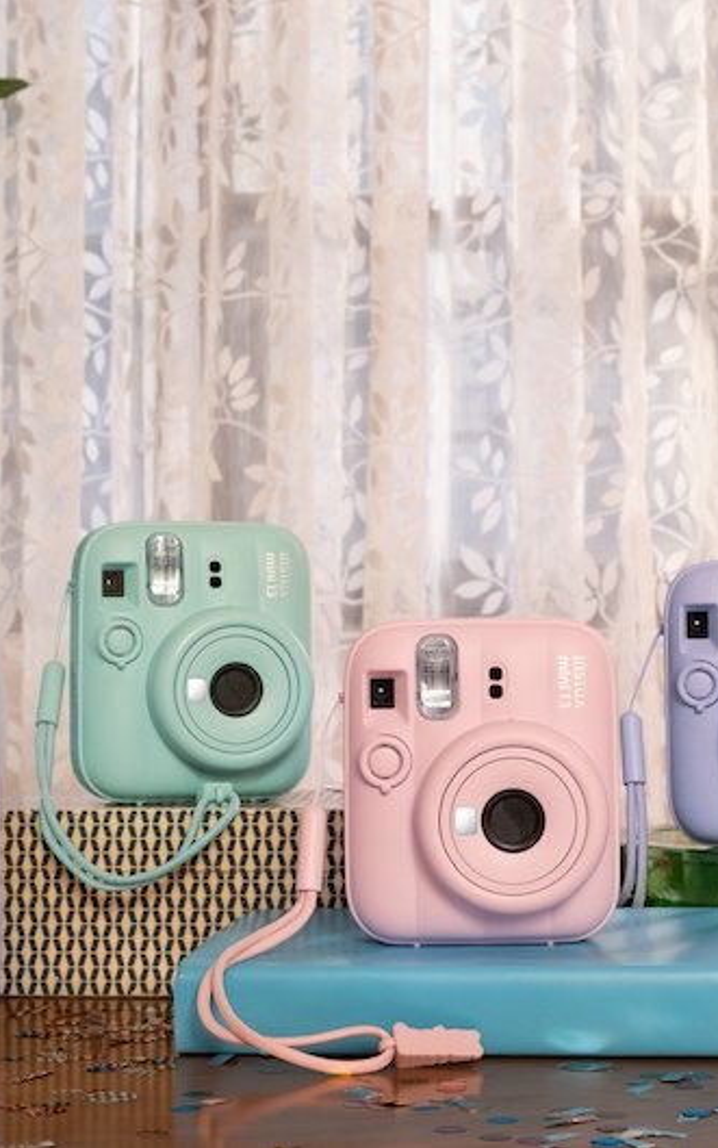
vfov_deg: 26.8
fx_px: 2409
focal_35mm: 77
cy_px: 574
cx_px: 466
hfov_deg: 16.9
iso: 800
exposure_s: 1/125
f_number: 9
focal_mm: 33
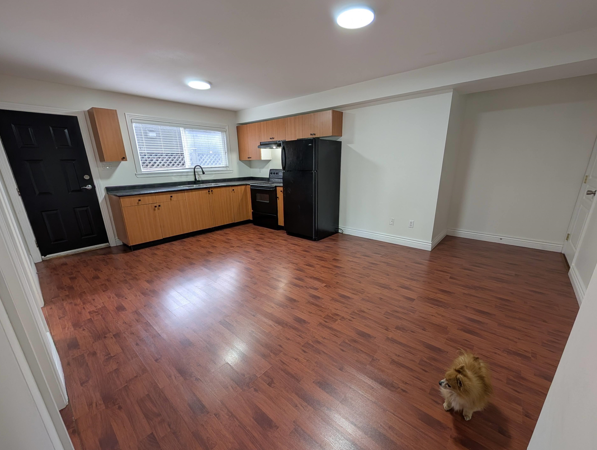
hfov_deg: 106.1
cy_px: 235
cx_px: 304
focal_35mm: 13
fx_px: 225
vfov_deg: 90.0
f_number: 1.7
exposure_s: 1/60
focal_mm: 2.02
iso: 73
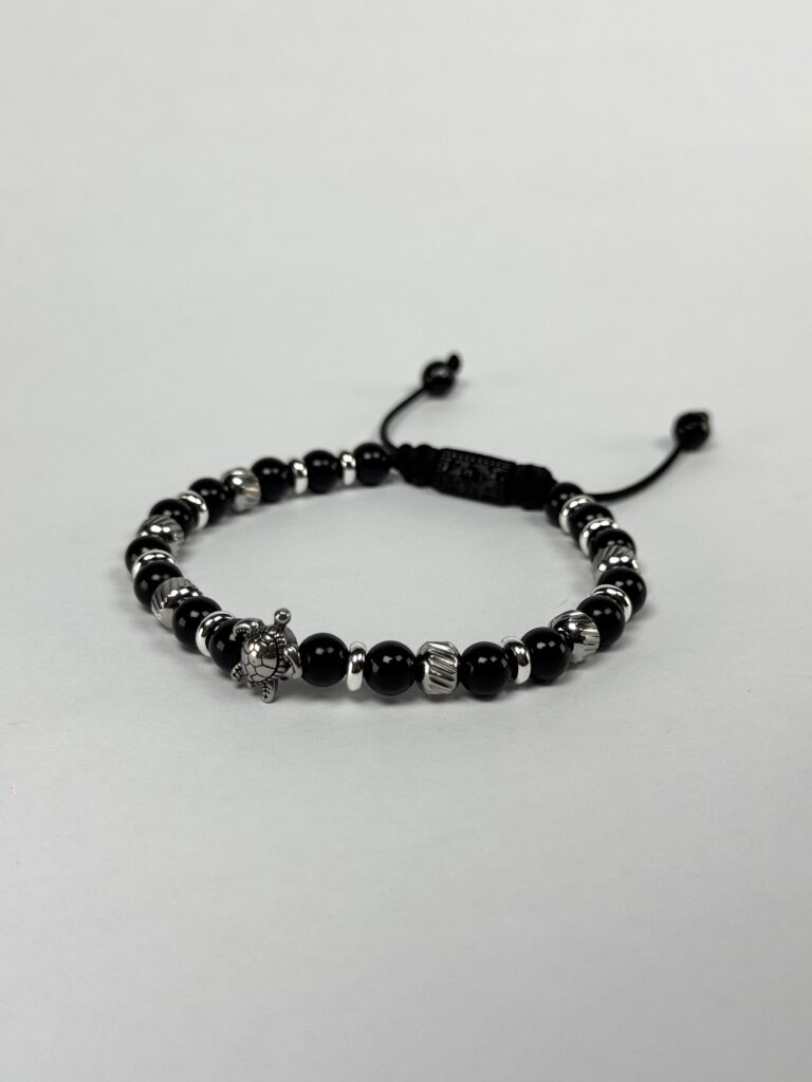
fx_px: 1501
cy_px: 541
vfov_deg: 39.7
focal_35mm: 48
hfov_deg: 30.3
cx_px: 406
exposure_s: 1/7937
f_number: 1.78
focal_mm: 6.76
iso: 64
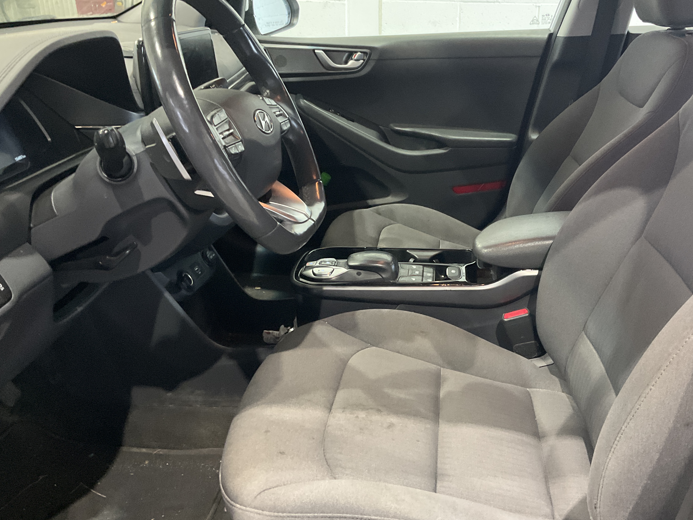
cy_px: 251
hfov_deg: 52.3
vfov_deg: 40.7
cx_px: 412
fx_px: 701
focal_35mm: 35
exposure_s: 1/40
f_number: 1.8
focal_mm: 3
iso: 320
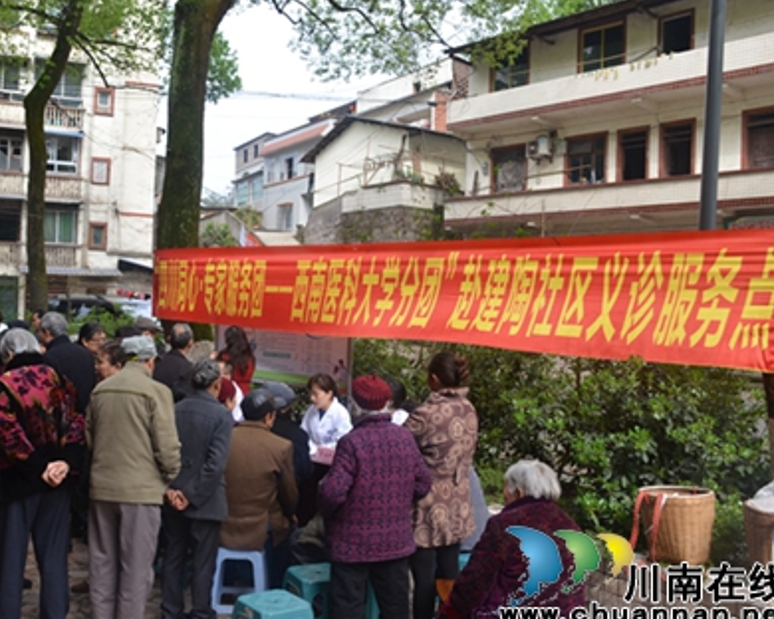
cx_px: 327
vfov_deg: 41.2
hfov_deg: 50.1
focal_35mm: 36
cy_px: 307
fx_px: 825
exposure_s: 1/200
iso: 200
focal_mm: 20
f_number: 7.1
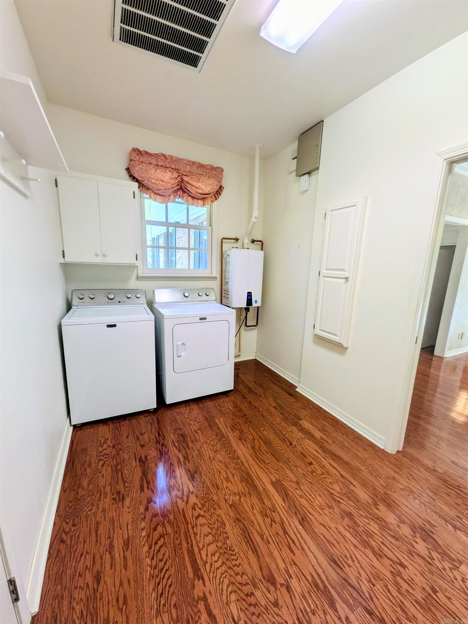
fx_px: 252
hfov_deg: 85.7
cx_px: 234
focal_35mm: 14
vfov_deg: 102.1
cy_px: 312
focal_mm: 1.85
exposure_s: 1/60
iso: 55
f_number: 2.2
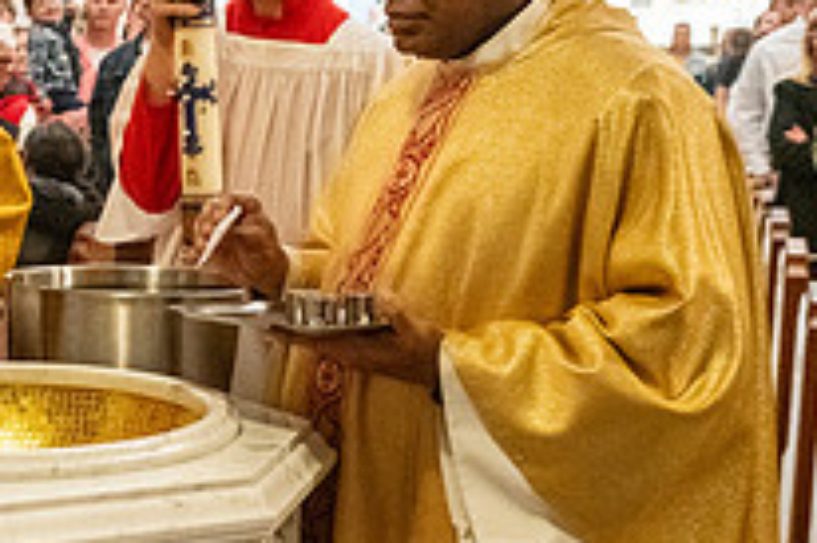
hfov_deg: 24.5
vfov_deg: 17.9
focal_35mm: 76
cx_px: -127
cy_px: 363
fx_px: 1723
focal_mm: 27
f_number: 4.5
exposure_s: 1/60
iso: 5000
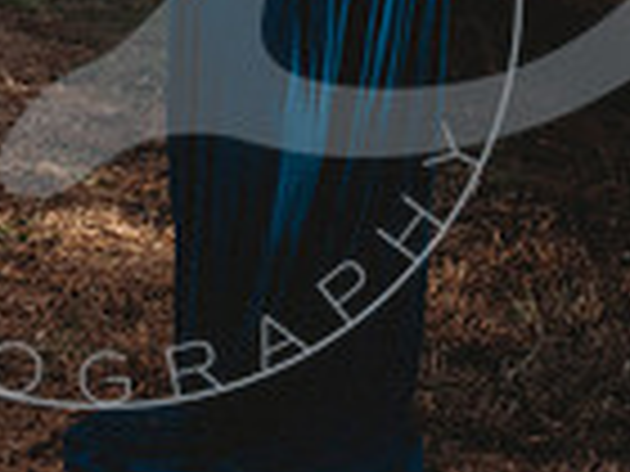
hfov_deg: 13.3
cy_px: -351
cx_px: 306
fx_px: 2694
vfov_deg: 9.6
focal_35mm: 148
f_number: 2.8
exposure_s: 1/1000
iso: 100
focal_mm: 48
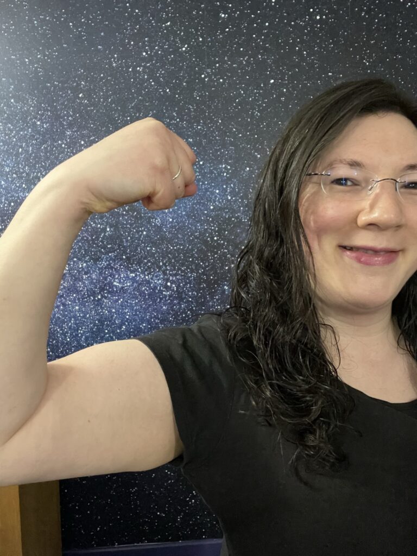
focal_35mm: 30
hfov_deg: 46.8
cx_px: 208
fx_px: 482
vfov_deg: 60.0
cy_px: 278
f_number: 2.2
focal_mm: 2.71
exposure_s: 1/15
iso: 800
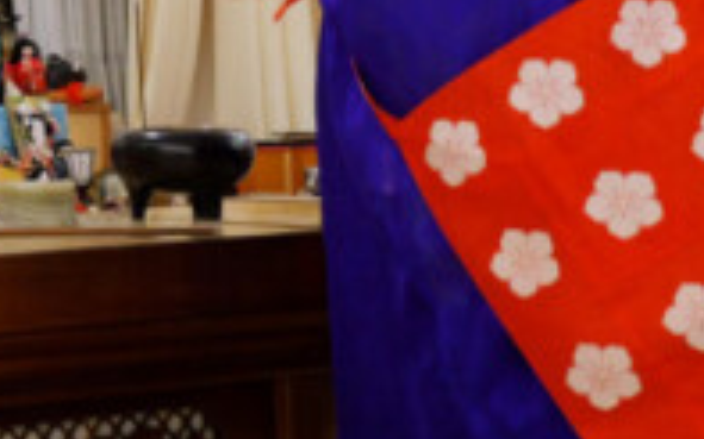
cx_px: -540
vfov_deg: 10.5
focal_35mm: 122
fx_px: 2340
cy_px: -98
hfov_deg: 15.0
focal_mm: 23
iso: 2000
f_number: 13
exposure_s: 1/60
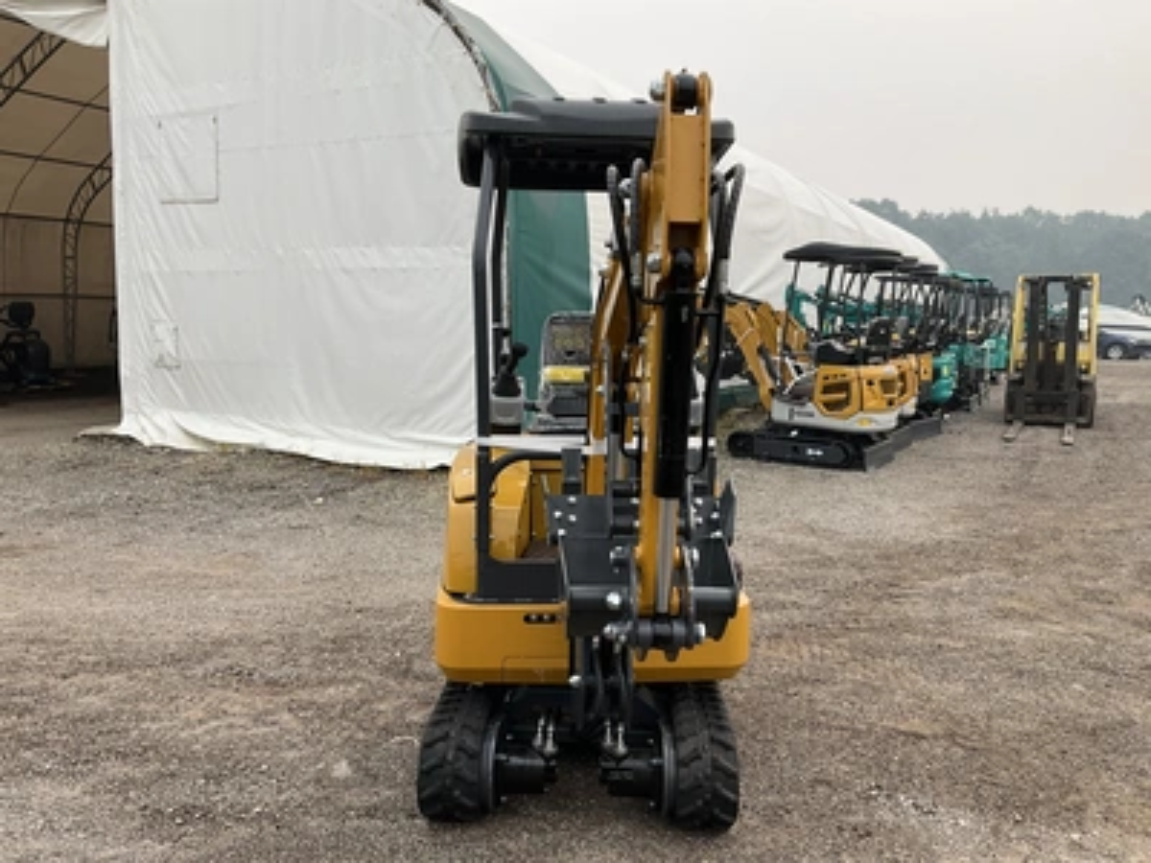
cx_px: 576
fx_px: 964
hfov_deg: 61.7
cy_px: 432
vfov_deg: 48.2
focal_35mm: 29
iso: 25
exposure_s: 1/248
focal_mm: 3
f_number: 1.8
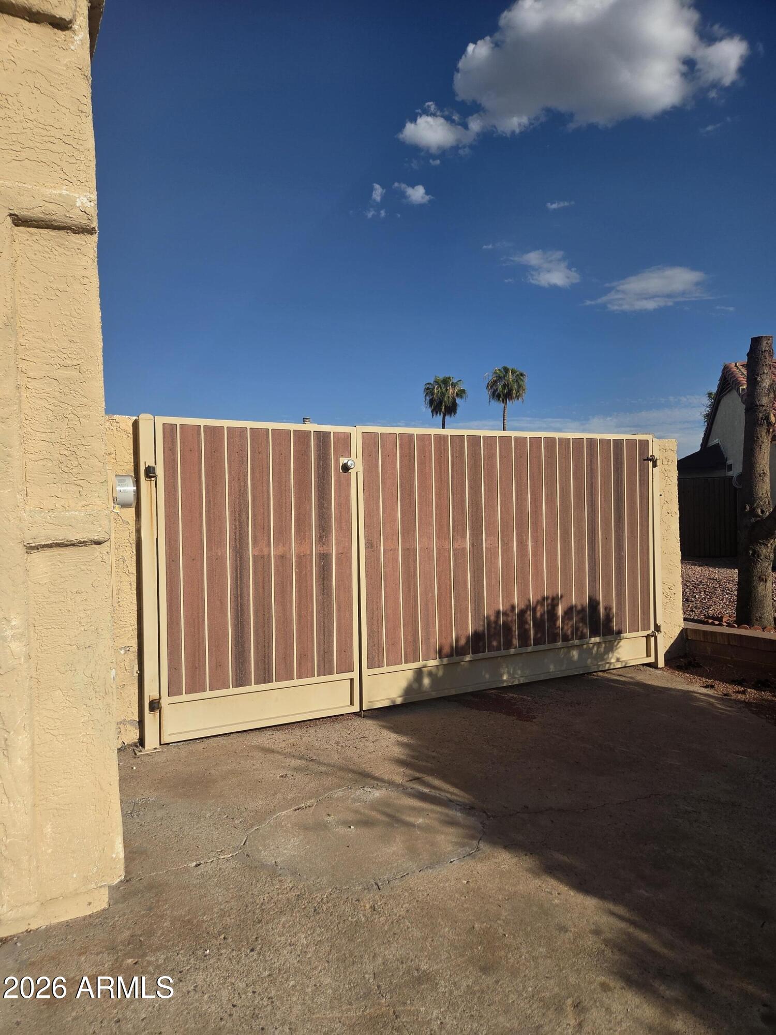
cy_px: 518
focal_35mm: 23
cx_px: 388
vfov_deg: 73.9
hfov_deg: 58.9
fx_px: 687
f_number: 1.8
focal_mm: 5.4
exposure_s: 1/7891
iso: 64
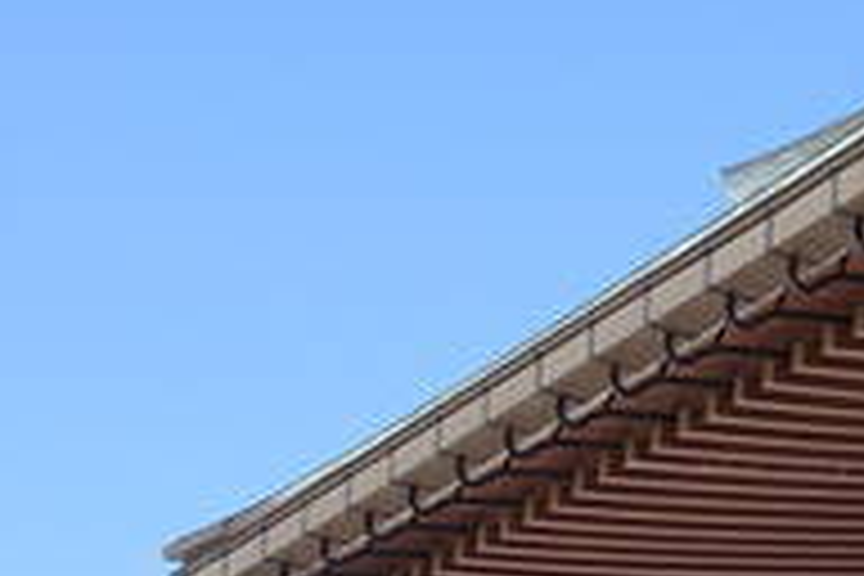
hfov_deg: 10.1
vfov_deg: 9.1
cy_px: 378
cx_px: 2610
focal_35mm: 150
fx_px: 3600
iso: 125
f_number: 5.6
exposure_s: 1/250
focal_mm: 8.8
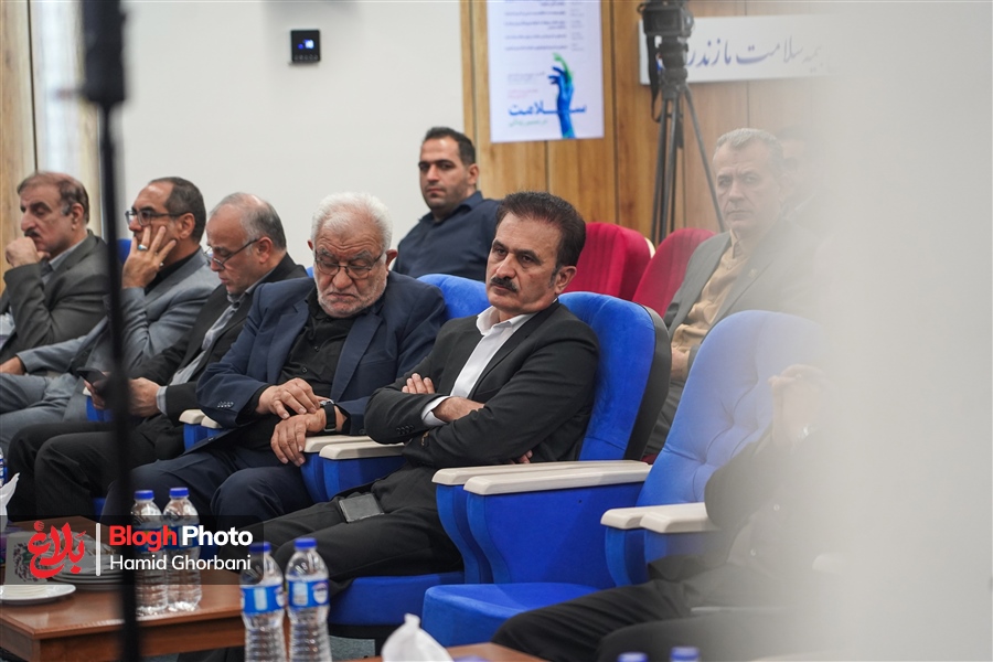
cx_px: 496
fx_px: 2896
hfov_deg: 19.5
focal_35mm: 105
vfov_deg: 13.0
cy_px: 331
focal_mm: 105
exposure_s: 1/160
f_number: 4
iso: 2500
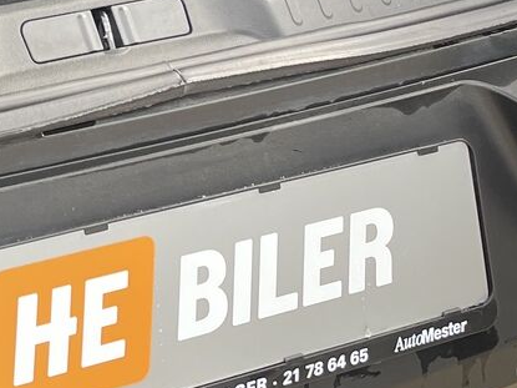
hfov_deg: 17.5
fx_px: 1598
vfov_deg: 12.6
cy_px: -313
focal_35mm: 107
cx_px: -100
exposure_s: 1/168
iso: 32
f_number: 1.6
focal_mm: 4.2
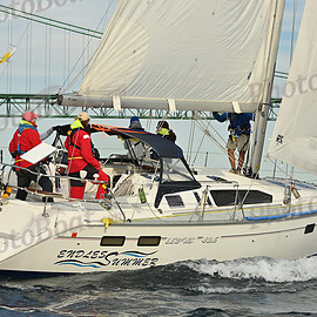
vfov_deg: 13.6
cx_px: 188
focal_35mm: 128
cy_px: 154
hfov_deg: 13.6
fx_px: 1326
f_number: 9
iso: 320
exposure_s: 1/1000
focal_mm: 70
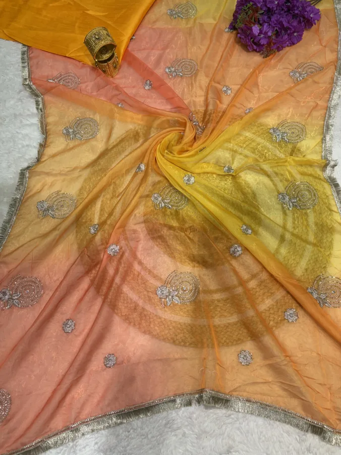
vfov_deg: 67.3
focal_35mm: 26
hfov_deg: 53.1
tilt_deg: -67.5
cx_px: 170
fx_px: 341
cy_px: 228
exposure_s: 1/100
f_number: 1.6
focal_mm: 5.96
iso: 40
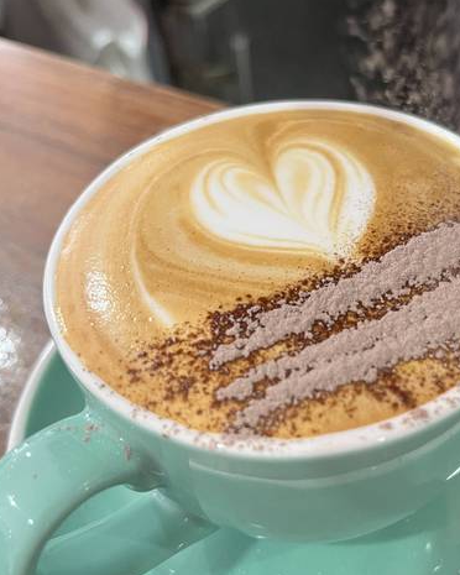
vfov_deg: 45.8
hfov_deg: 36.7
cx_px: 331
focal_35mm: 40
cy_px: 310
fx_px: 681
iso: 200
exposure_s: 1/60
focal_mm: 5.1
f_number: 1.6
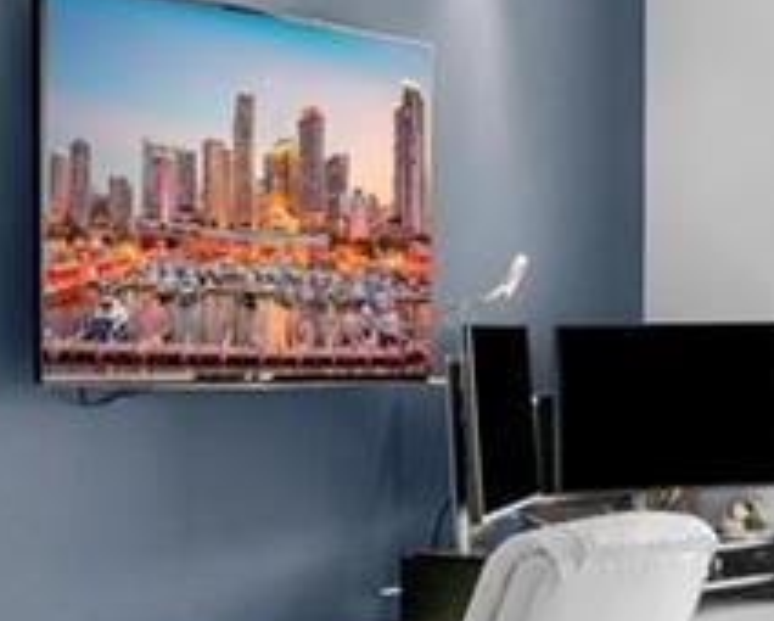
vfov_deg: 15.6
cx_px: 40
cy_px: 387
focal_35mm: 99
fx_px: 2270
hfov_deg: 18.9
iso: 400
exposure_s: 1/50
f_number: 8
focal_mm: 14
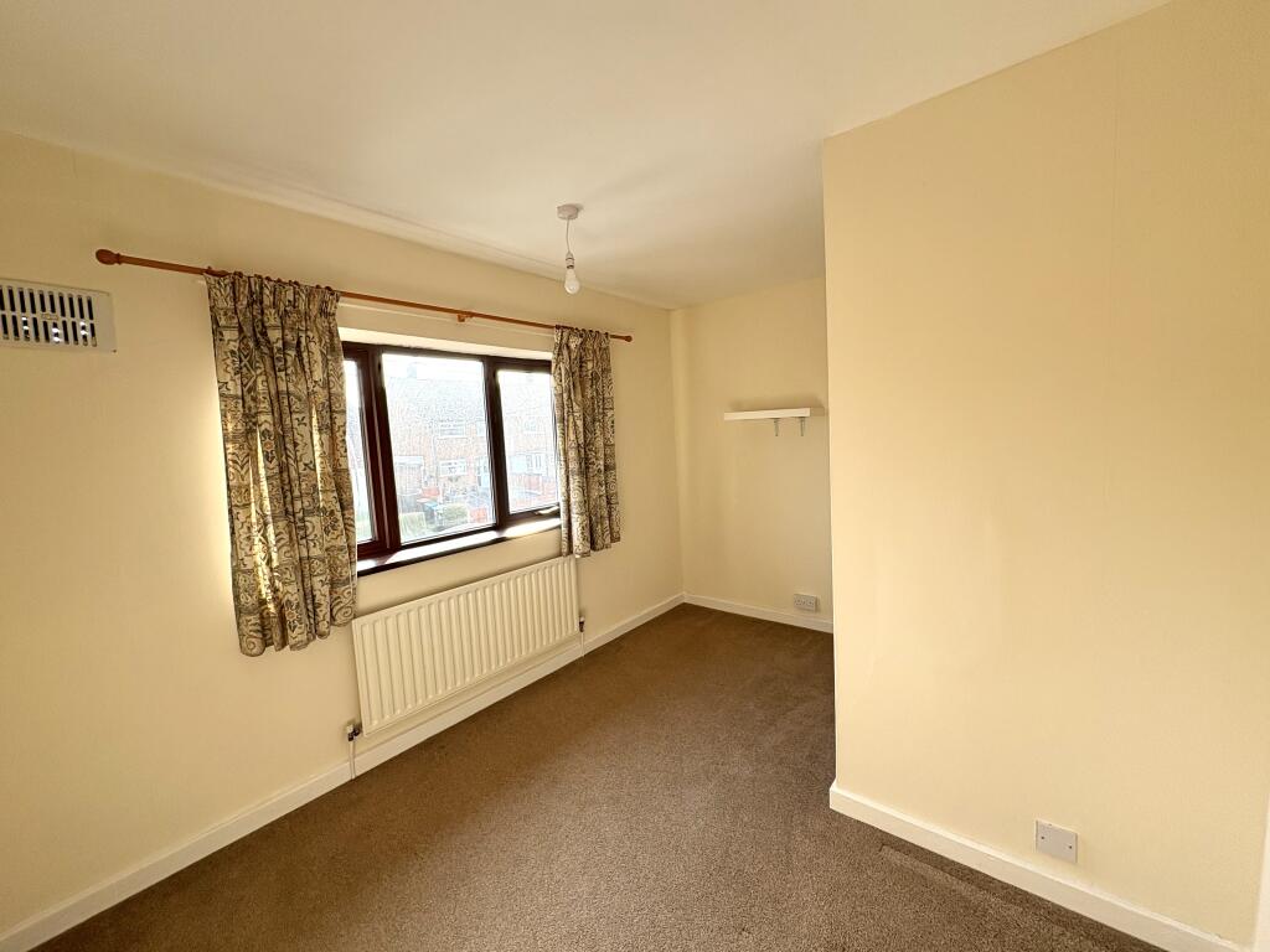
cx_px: 635
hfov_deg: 102.1
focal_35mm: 14
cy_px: 476
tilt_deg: -3.3
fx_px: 514
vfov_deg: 85.7
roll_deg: +3.8
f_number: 2.2
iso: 64
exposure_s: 1/222
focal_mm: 2.22
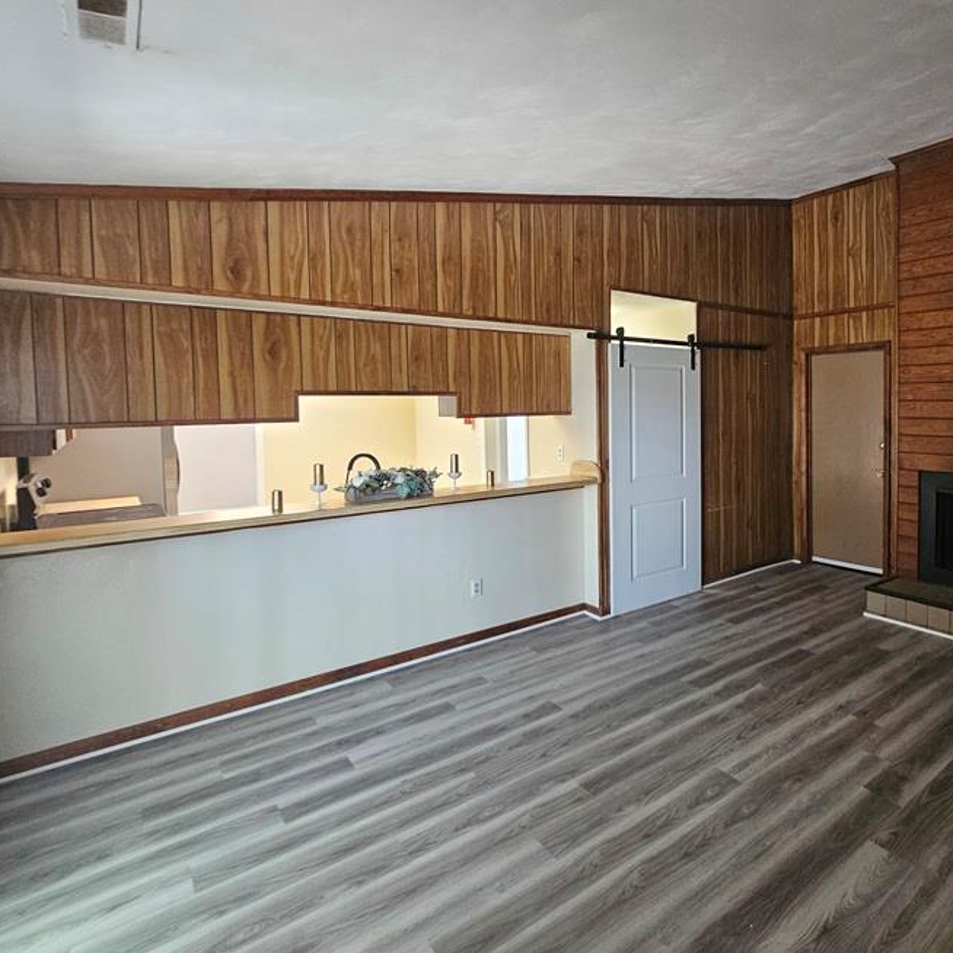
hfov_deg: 76.4
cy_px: 431
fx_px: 561
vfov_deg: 80.5
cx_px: 682
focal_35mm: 18
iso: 400
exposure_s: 1/30
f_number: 2.2
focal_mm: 2.2
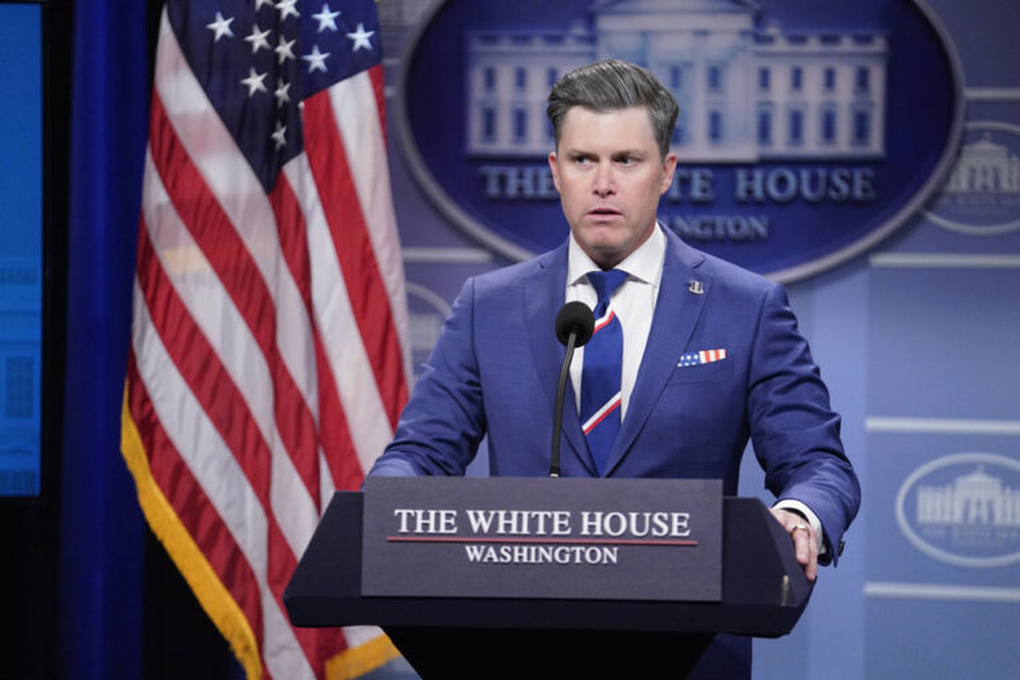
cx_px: 510
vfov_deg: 8.2
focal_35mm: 167
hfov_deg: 12.3
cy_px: 340
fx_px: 4731
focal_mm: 167
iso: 4000
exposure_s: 1/200
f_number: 2.8
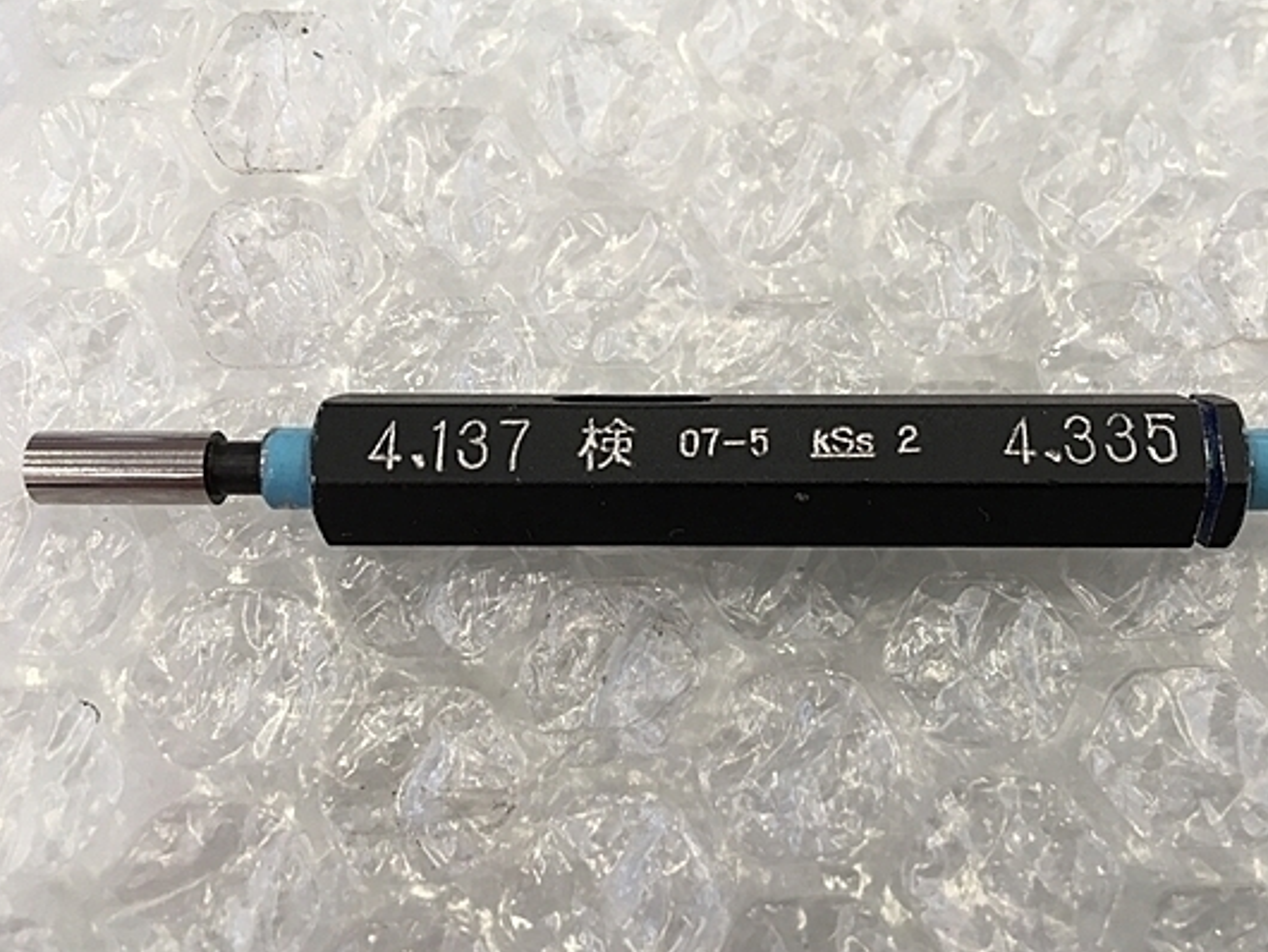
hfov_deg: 52.3
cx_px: 746
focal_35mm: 35
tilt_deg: -69.0
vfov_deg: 40.7
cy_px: 474
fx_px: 1283
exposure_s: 1/30
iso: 25
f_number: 2.2
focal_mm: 4.15
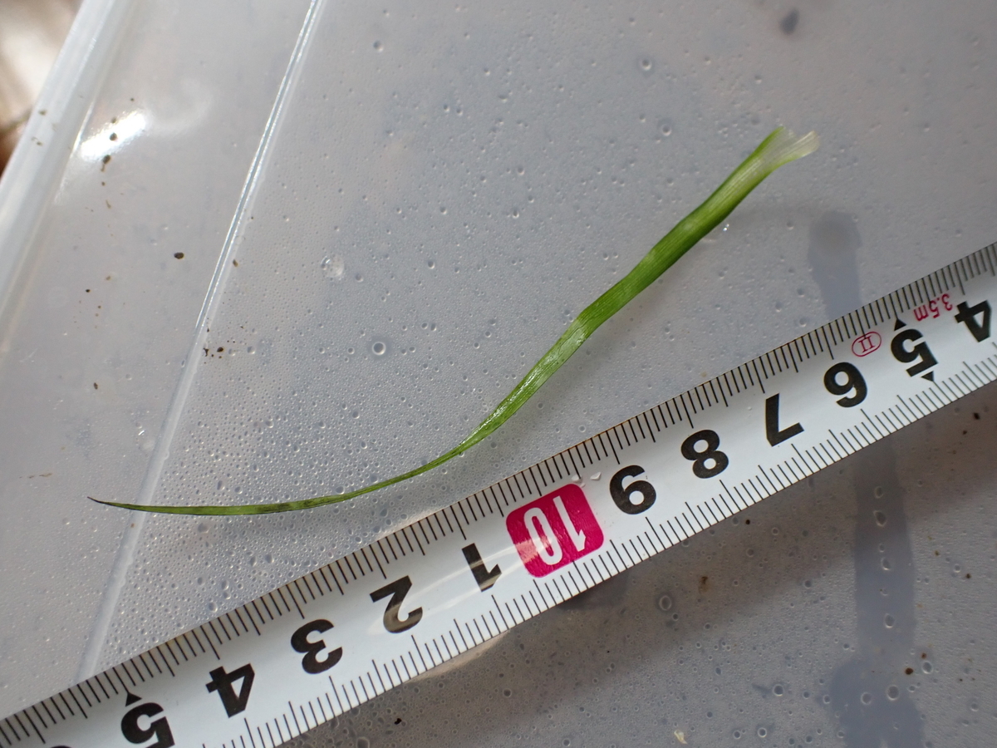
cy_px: 374
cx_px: 498
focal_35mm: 30
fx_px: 864
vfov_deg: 46.8
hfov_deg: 60.0
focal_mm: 5.4
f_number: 2.3
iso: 320
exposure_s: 1/125
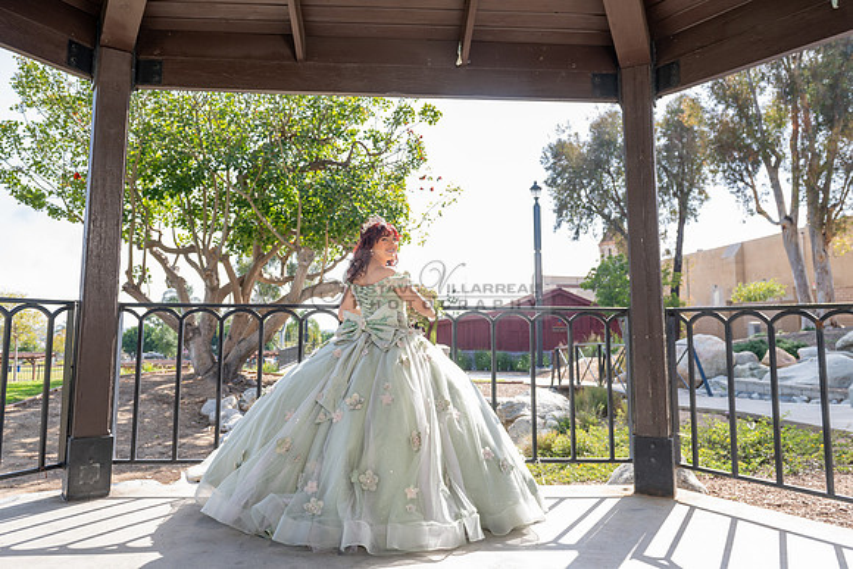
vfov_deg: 48.8
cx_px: 407
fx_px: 626
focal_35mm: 26
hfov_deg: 68.5
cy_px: 257
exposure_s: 1/250
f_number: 5
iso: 200
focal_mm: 24
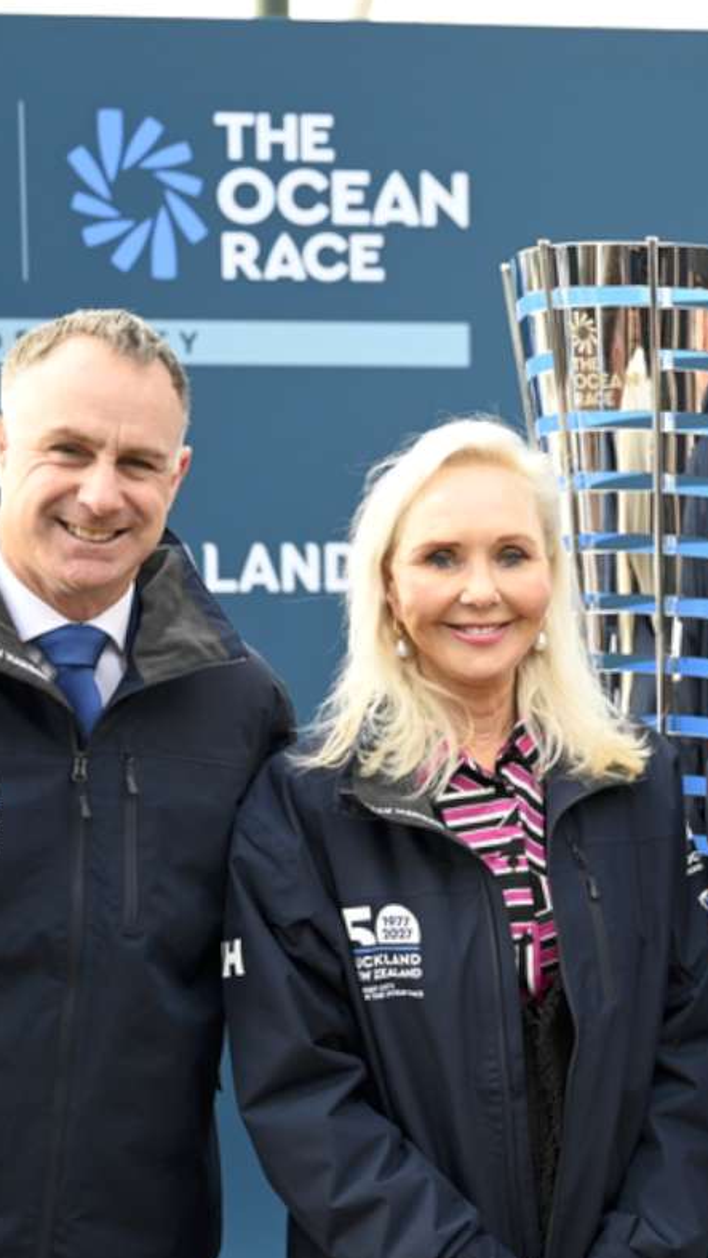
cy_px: 628
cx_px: 770
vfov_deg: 25.6
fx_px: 2769
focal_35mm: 83
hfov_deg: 14.3
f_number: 2.8
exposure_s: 1/250
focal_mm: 52
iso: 200
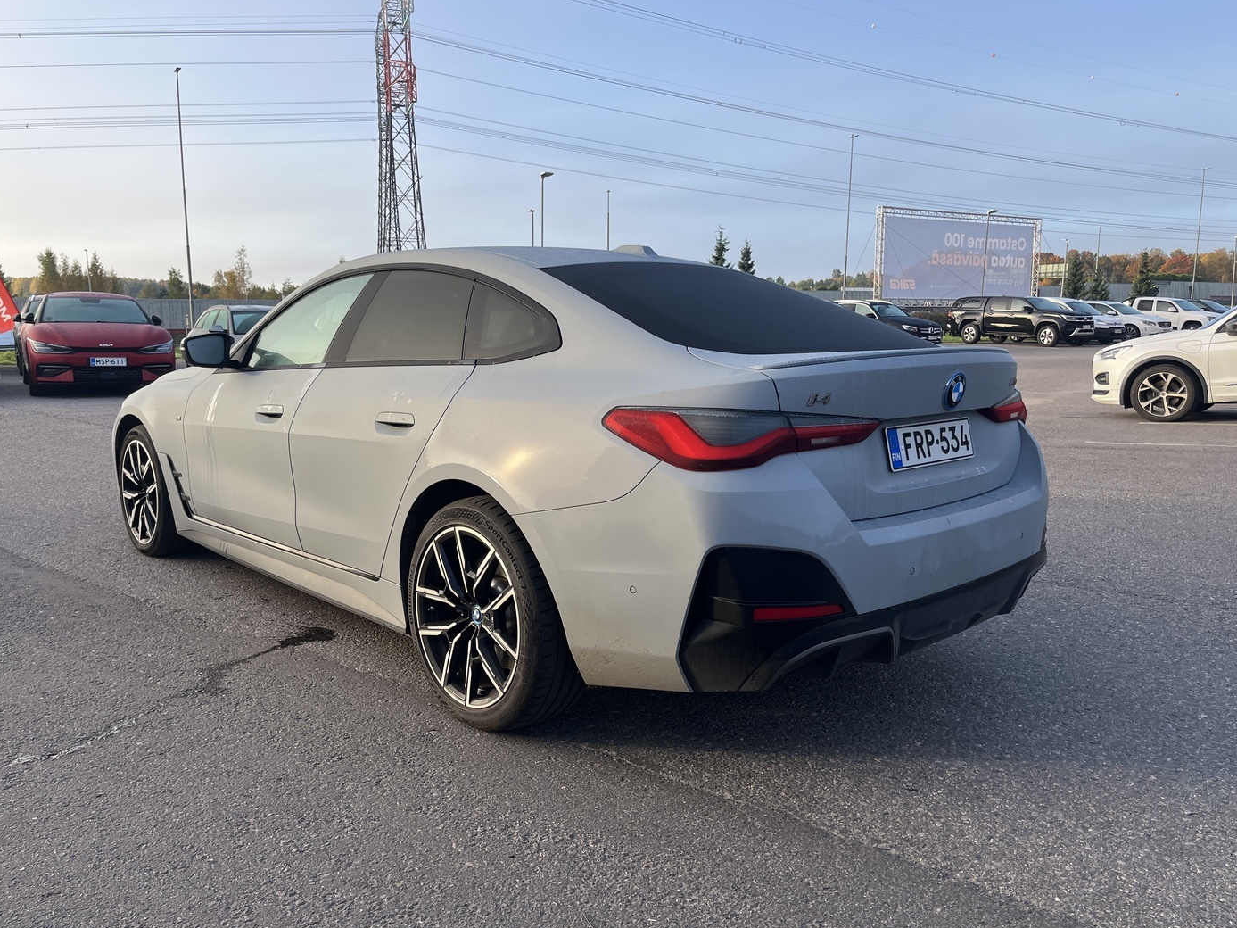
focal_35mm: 27
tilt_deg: -9.4
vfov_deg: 51.3
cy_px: 458
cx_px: 609
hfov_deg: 65.3
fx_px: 965
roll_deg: +0.4
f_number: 1.6
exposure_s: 1/1000
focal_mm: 5.1
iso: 50
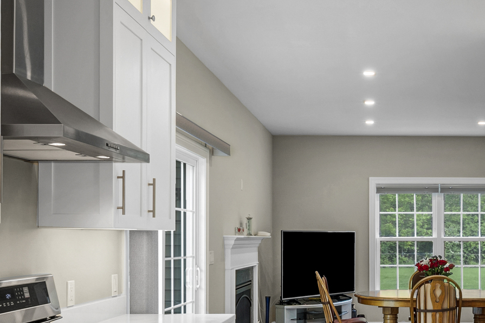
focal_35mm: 48
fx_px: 647
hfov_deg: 39.8
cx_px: 371
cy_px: 227
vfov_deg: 27.8
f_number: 7.1
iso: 320
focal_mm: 14
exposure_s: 1/40
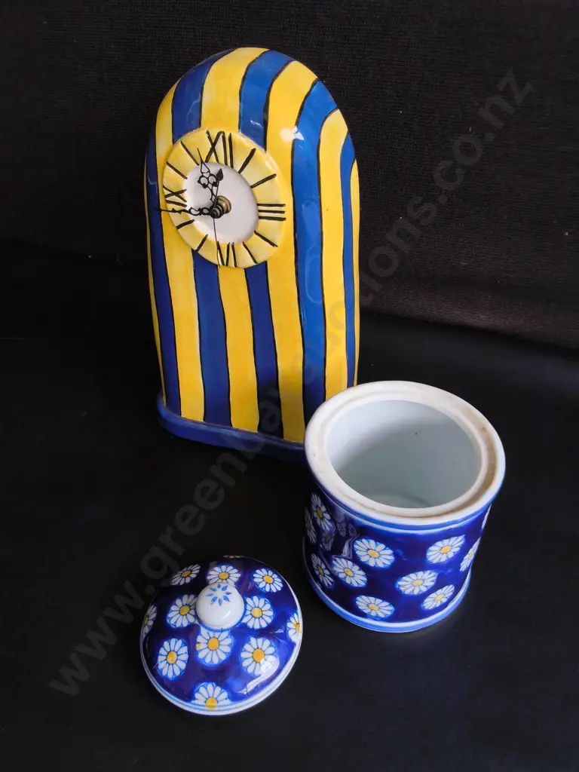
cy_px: 386
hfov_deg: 51.4
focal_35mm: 27
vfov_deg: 65.3
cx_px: 290
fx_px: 602
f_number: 2
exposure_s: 1/100
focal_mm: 2.87
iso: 40
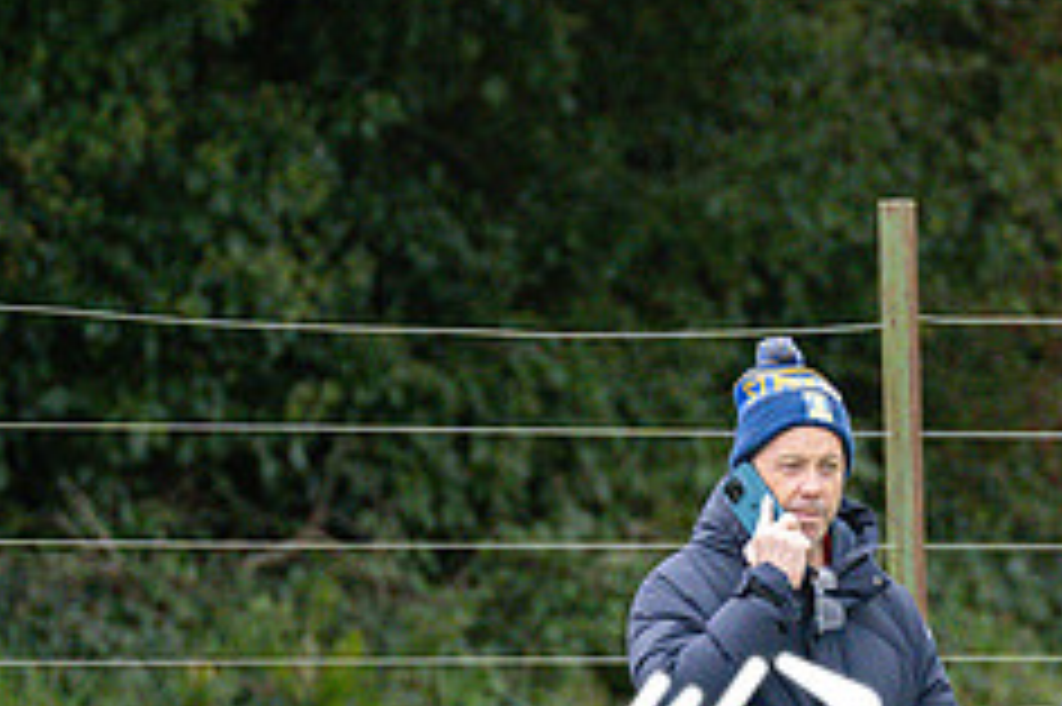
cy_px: 841
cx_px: 760
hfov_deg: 1.9
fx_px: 32574
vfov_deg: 1.2
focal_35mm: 1105
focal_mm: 300
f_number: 2.8
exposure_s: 1/6400
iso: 2800
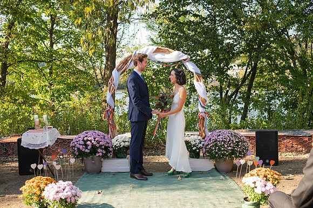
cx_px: 155
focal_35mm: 36
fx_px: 311
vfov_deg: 37.0
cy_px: 104
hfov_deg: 53.4
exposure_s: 1/2000
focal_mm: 35
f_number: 3.5
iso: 800
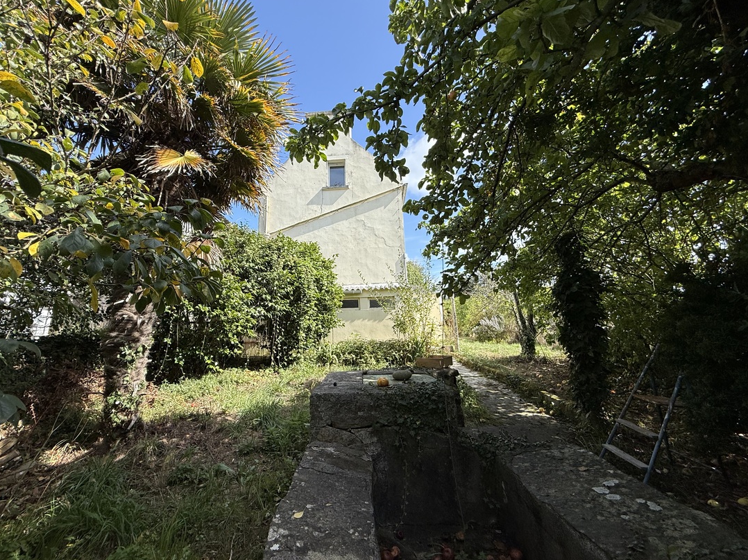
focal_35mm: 15
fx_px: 324
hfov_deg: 98.1
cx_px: 351
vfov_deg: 81.7
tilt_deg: +13.9
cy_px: 265
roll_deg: +1.4
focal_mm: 2.22
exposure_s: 1/985
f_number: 2.2
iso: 50
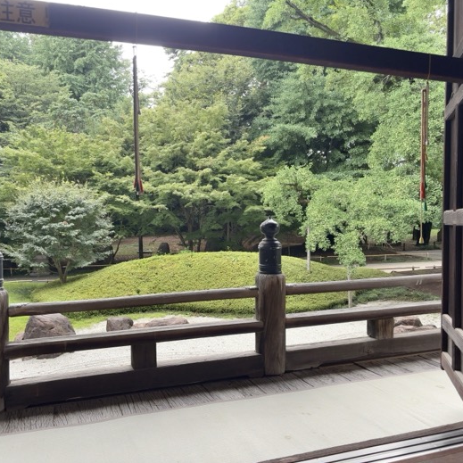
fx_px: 469
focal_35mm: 31
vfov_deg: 52.5
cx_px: 222
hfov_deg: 52.5
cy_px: 230
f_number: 1.6
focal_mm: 5.96
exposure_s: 1/121
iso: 100
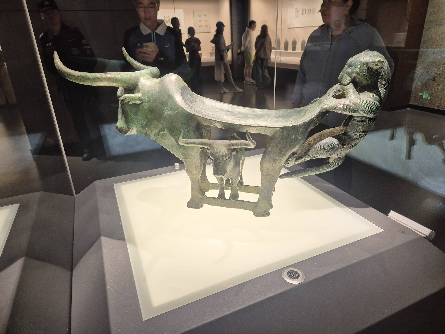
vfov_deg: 58.9
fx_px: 296
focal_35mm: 23
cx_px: 222
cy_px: 167
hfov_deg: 73.9
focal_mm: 5.4
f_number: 1.8
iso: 320
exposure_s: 1/61
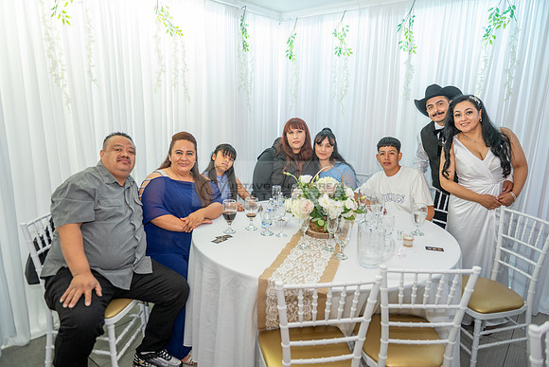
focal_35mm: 24
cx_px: 274
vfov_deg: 53.2
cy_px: 184
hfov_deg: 73.7
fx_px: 366
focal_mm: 24
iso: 800
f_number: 3.2
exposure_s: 1/160
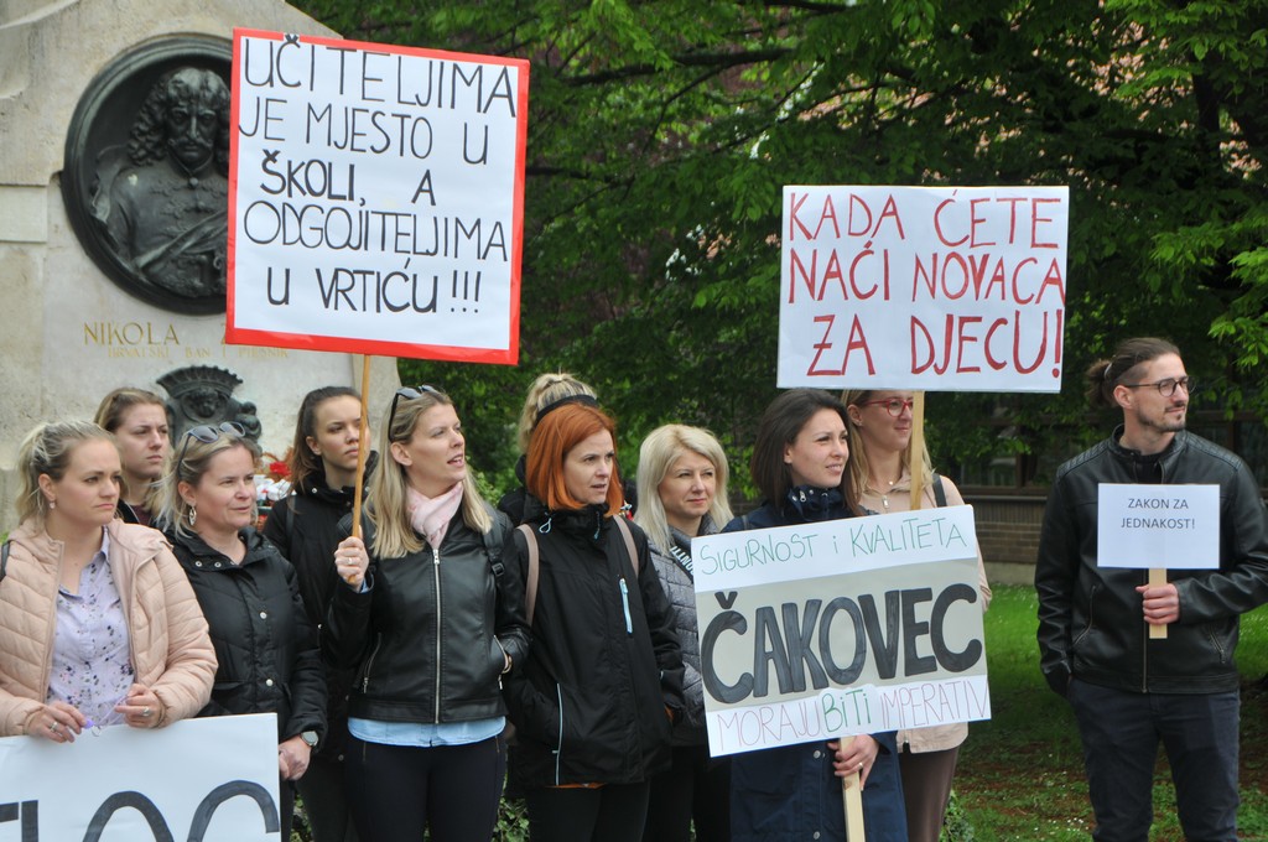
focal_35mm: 105
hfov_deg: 19.5
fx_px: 3694
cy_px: 421
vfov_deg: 13.0
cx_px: 634
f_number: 8
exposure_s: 1/250
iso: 200
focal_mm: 70
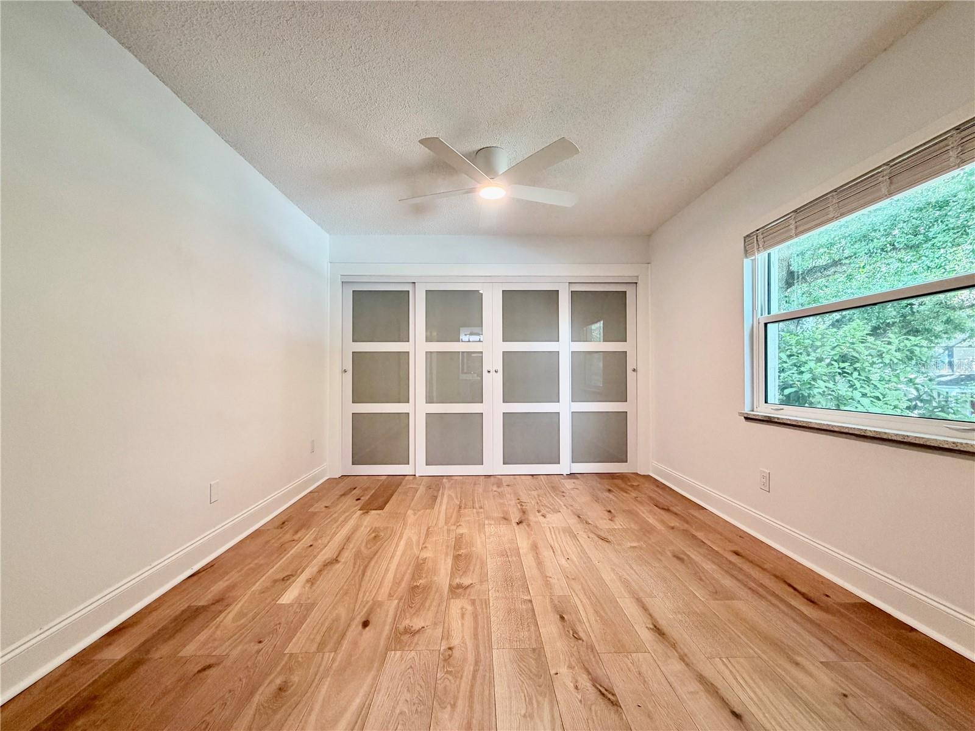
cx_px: 488
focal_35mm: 14
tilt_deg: +1.6
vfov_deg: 85.7
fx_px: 394
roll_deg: +1.0
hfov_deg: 102.1
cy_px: 366
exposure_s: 1/60
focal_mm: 2.22
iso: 250
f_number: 2.2
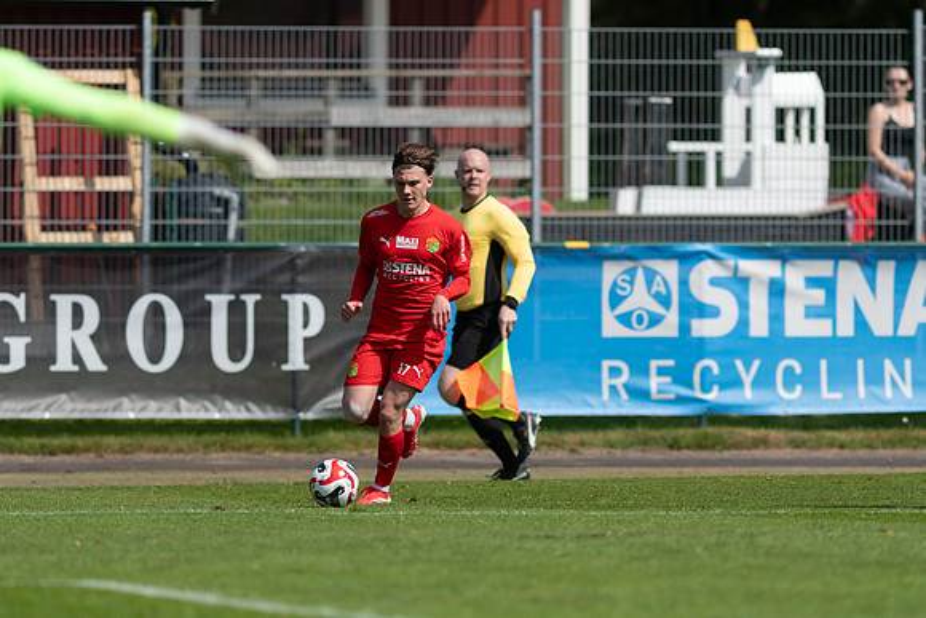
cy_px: 309
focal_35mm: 459
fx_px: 11819
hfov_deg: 4.5
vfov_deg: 3.0
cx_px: 463
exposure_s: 1/2000
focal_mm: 300
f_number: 3.2
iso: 100
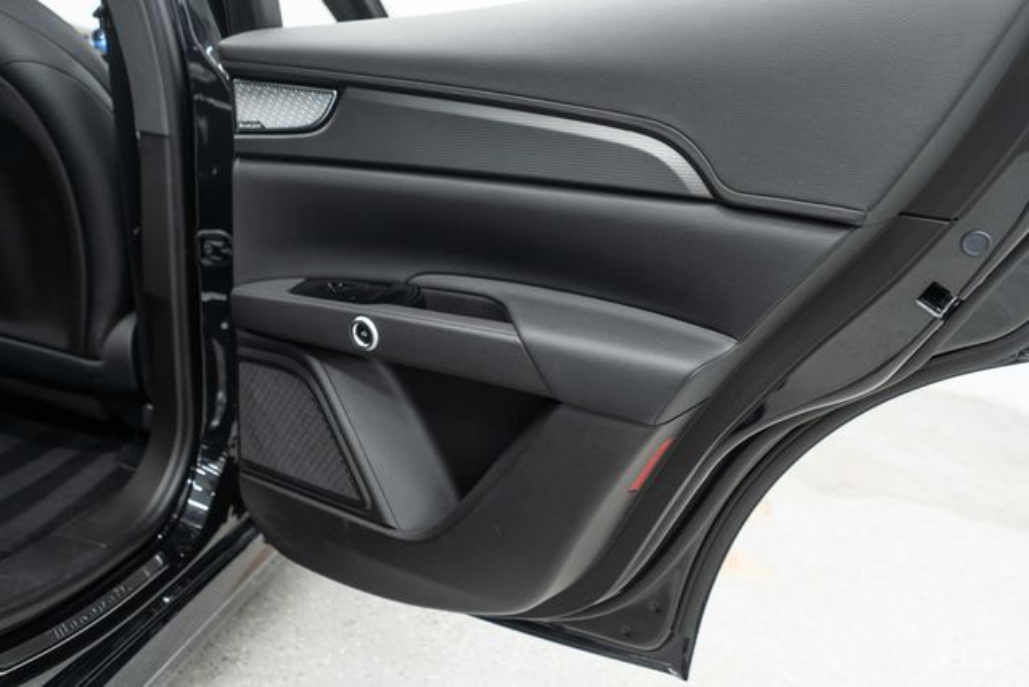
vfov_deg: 46.4
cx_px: 514
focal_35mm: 28
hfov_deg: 65.5
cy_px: 344
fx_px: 800
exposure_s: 1/40
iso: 800
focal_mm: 28
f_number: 3.2
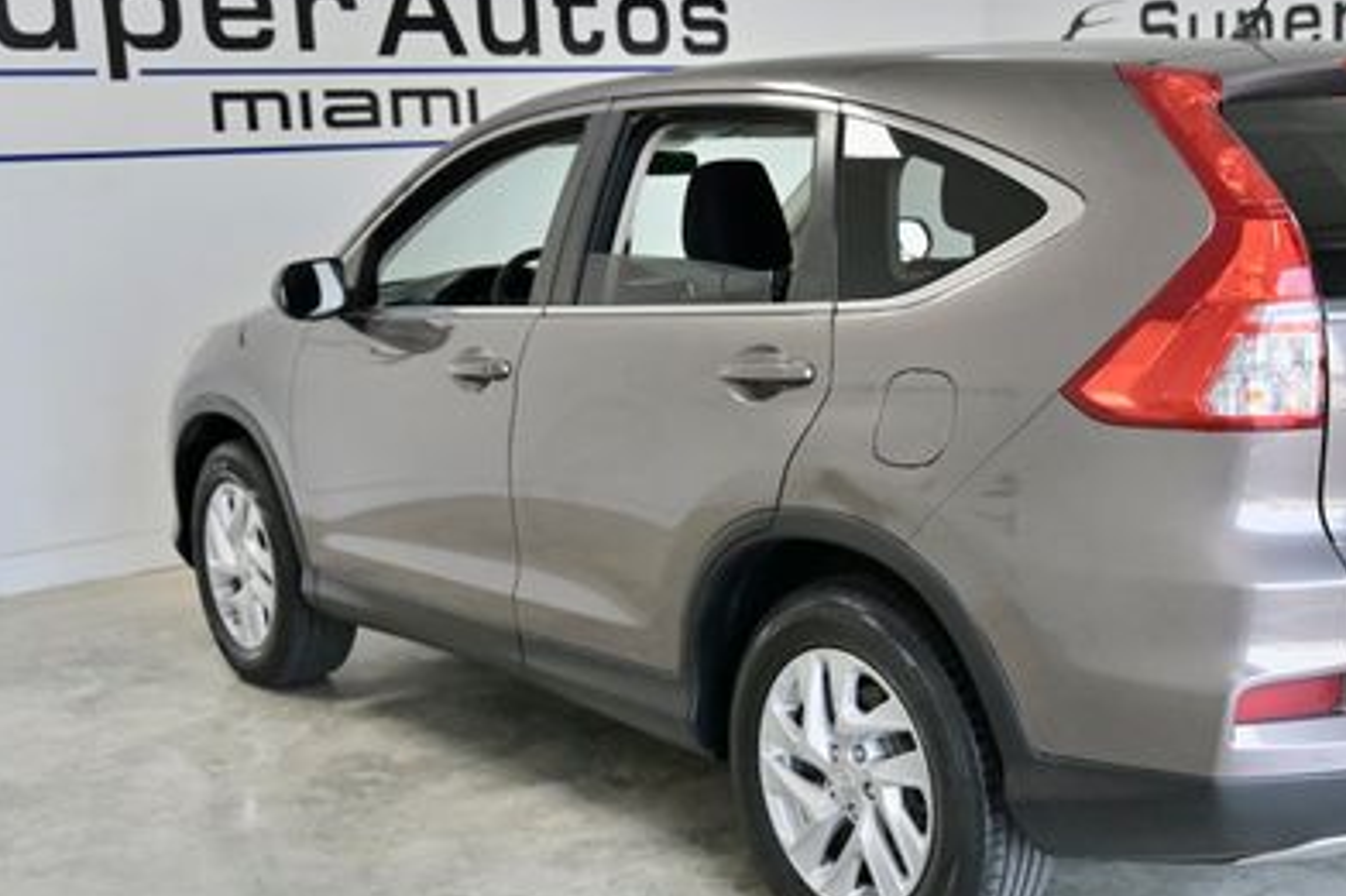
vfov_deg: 27.5
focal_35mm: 49
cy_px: 462
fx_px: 1831
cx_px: 893
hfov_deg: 39.9
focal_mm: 30
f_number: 4
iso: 2000
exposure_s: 1/1600
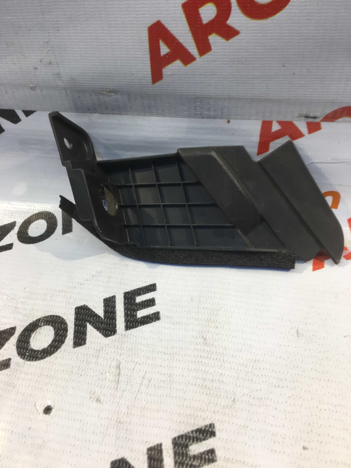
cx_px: 176
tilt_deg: -46.1
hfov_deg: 48.2
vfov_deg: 61.7
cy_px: 234
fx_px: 392
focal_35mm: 29
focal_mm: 4.15
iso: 40
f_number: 2.2
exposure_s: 1/33
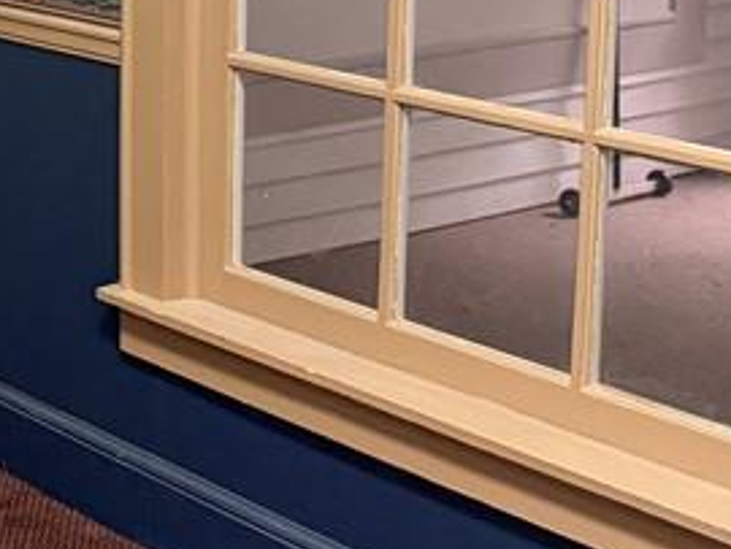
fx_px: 1923
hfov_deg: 18.7
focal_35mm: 91
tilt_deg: -7.7
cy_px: -84
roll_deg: +0.7
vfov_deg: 15.7
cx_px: -403
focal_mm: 6.76
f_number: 1.78
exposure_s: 1/60
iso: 800
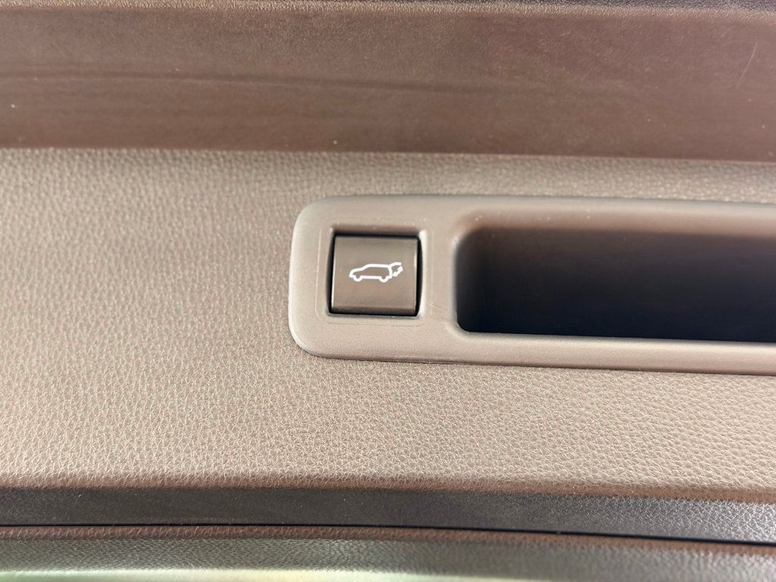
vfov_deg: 30.3
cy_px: 291
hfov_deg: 39.7
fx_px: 1076
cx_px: 388
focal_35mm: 48
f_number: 1.78
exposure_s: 1/40
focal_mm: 6.76
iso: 400
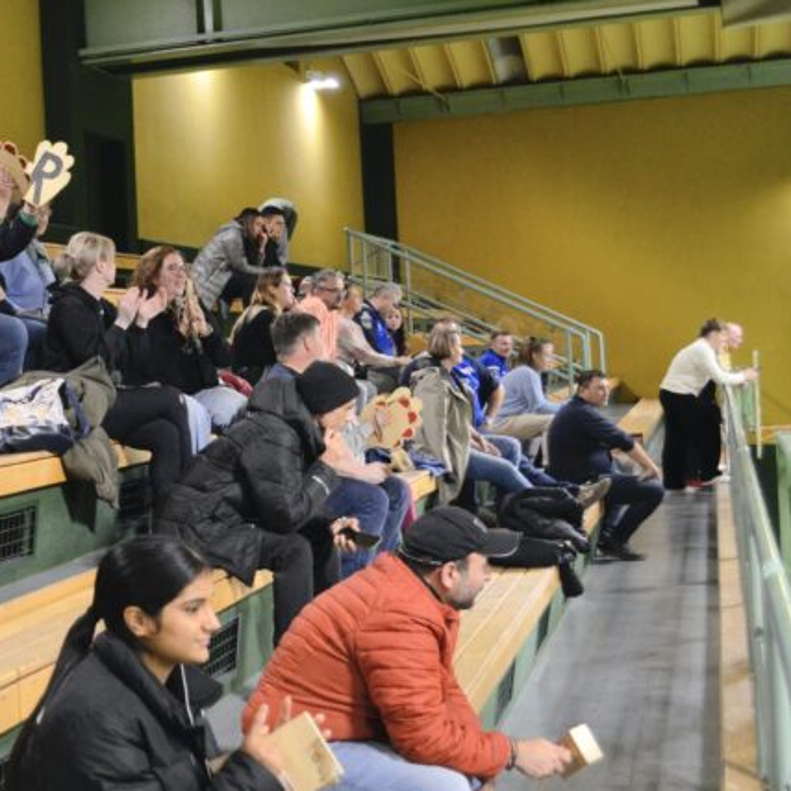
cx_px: -52
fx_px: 1577
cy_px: 326
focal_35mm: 61
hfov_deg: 26.2
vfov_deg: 28.1
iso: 1600
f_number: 3.8
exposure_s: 1/100
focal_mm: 20
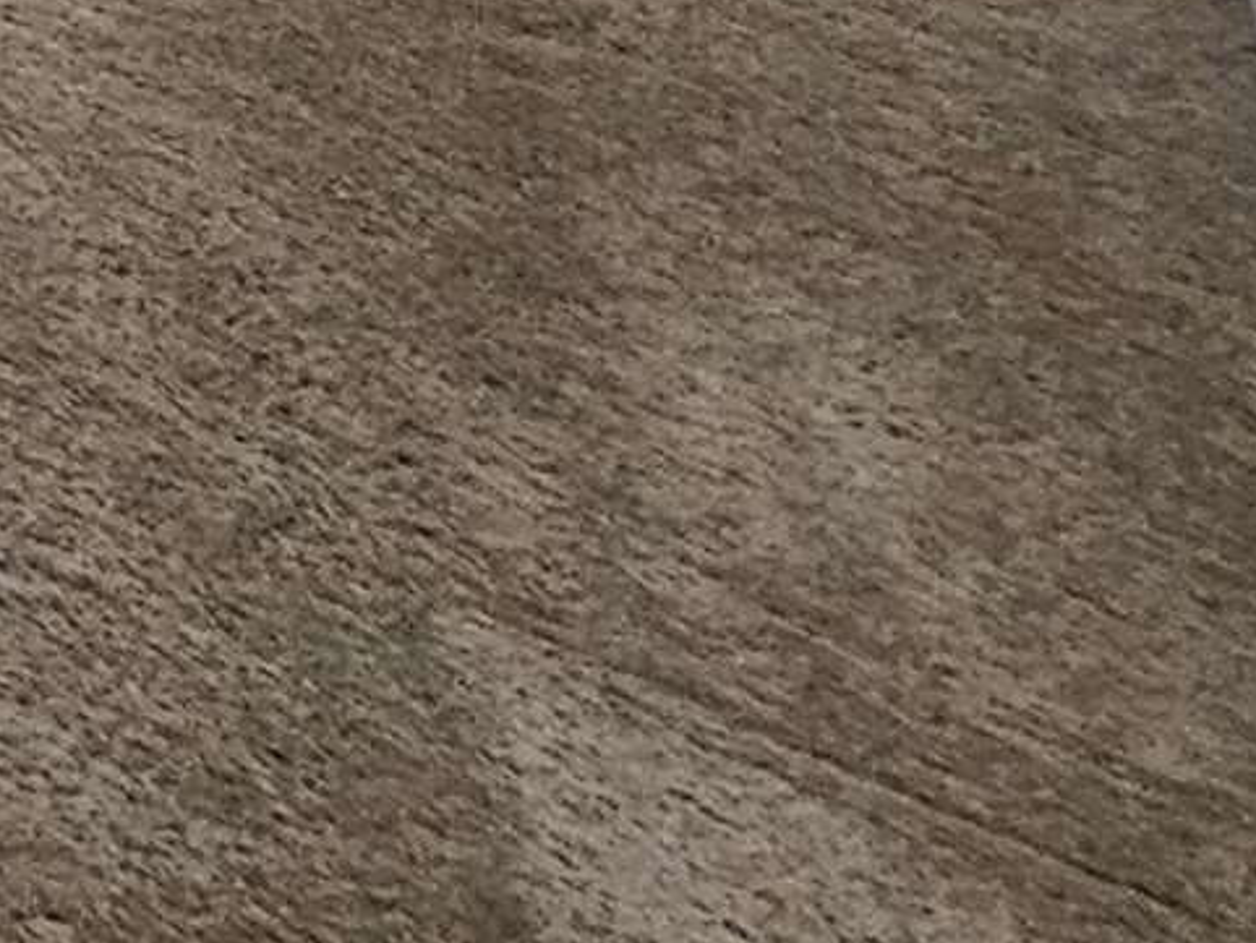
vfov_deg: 11.8
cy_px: -1708
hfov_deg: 11.1
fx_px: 3012
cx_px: -2616
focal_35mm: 83
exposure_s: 1/60
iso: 400
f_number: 2.2
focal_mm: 2.2
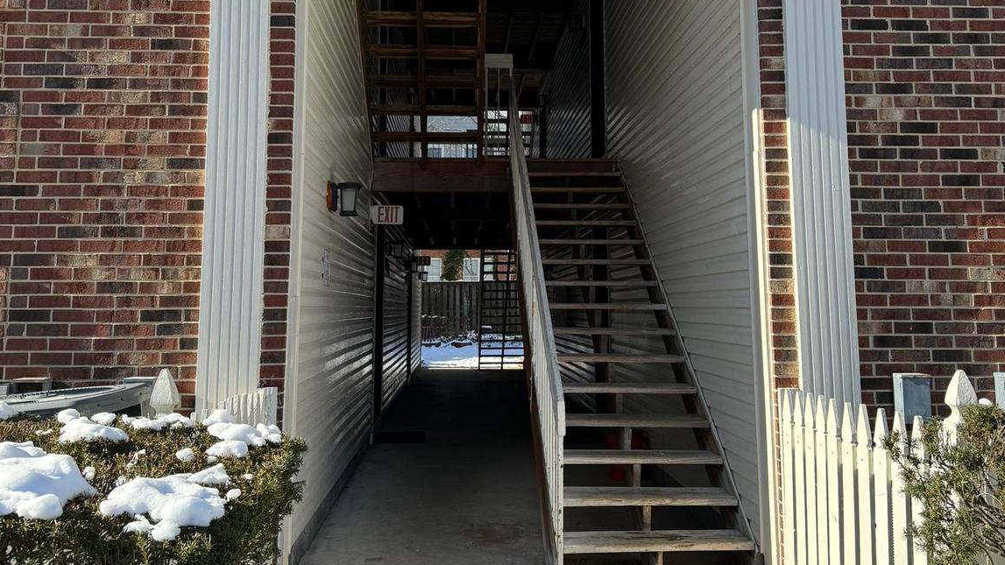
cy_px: 190
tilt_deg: +8.9
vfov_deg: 33.4
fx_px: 933
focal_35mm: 35
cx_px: 501
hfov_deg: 56.6
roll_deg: +0.4
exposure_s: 1/1637
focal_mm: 6.86
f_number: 1.78
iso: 80
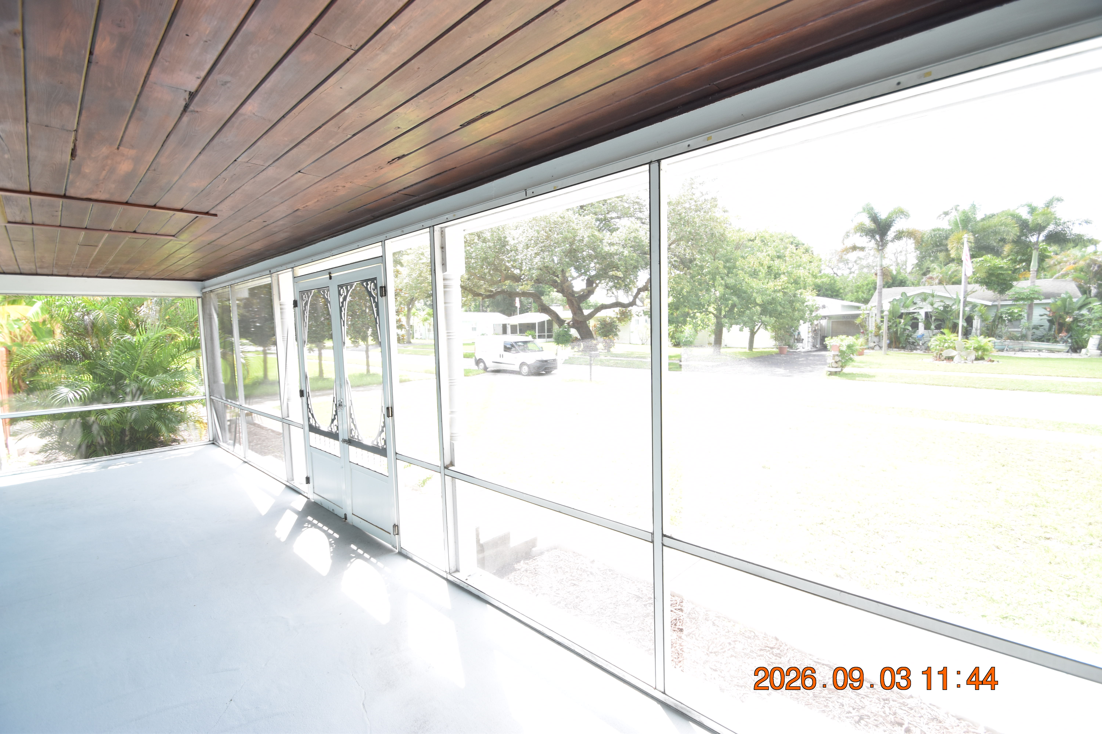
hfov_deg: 100.4
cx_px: 551
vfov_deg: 77.3
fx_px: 459
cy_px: 367
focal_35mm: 15
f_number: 5.6
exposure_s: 1/125
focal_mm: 10
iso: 400
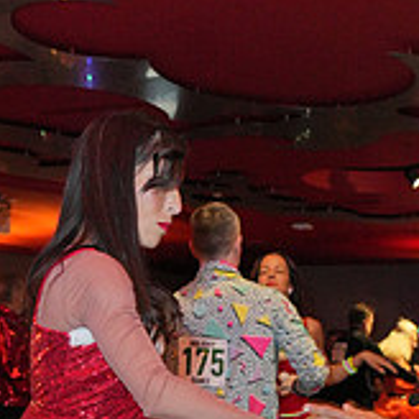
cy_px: 549
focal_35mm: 72
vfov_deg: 21.6
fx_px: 986
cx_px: 341
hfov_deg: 23.6
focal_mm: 24
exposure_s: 1/125
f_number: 4
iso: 4000
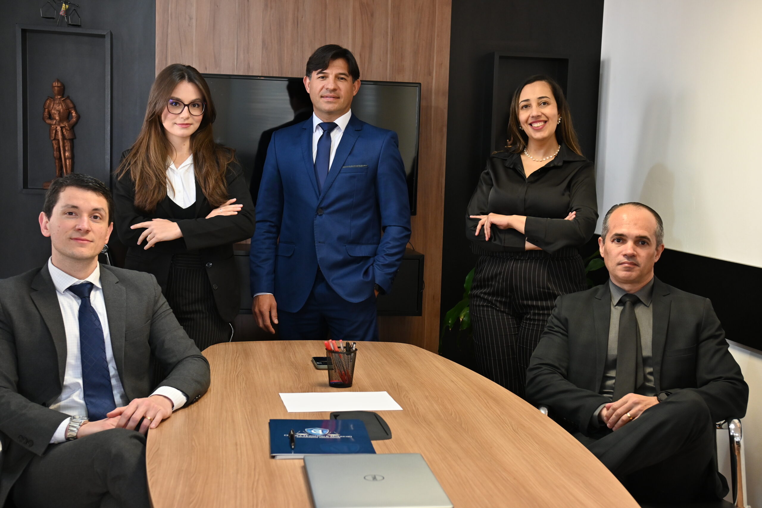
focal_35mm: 50
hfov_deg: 40.0
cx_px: 381
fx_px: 1048
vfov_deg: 27.3
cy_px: 254
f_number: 3.2
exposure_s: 1/60
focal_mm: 33
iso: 640
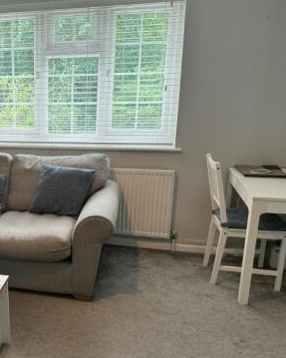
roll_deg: +1.7
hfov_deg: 36.6
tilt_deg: -15.4
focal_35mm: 38
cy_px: 192
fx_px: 402
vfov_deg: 47.9
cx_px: 25
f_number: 1.78
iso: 200
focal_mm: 6.76
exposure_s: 1/93
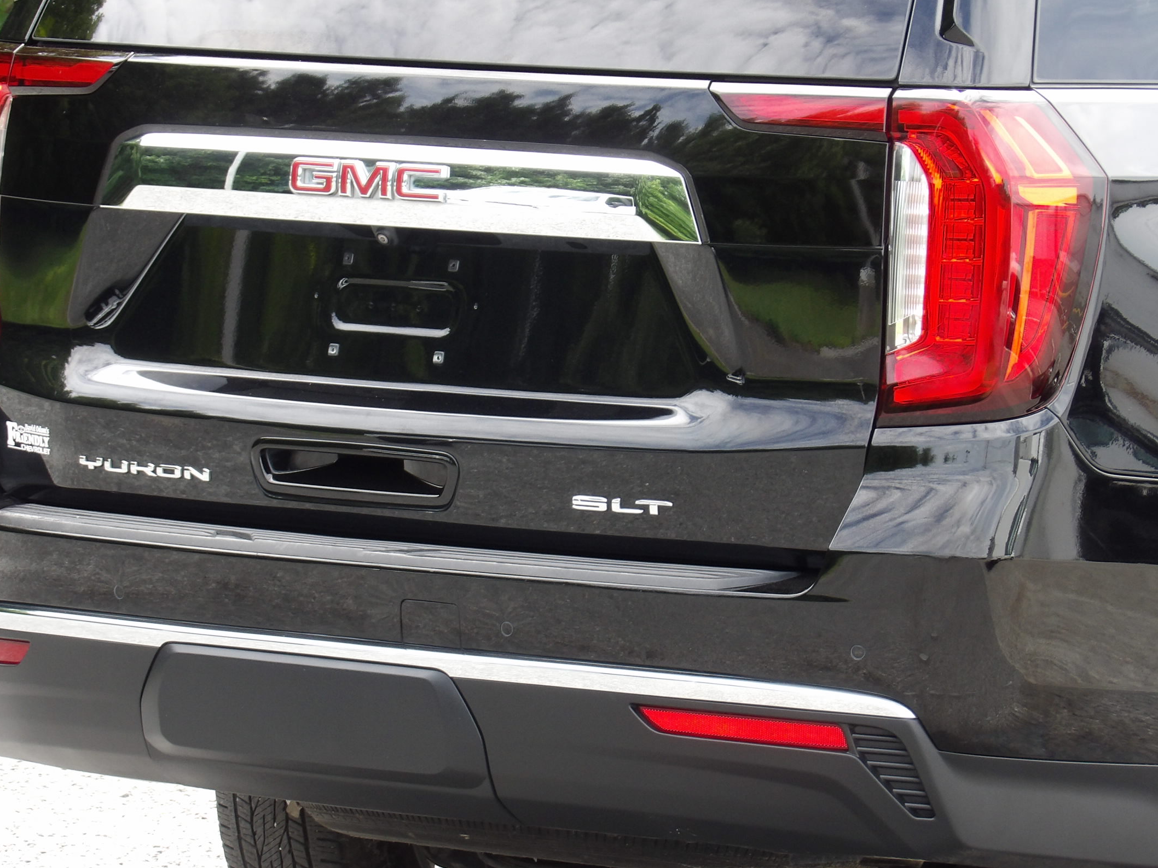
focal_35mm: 272
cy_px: 461
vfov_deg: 5.5
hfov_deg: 7.3
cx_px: 546
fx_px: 9099
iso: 130
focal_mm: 39.8
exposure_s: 1/100
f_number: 4.5
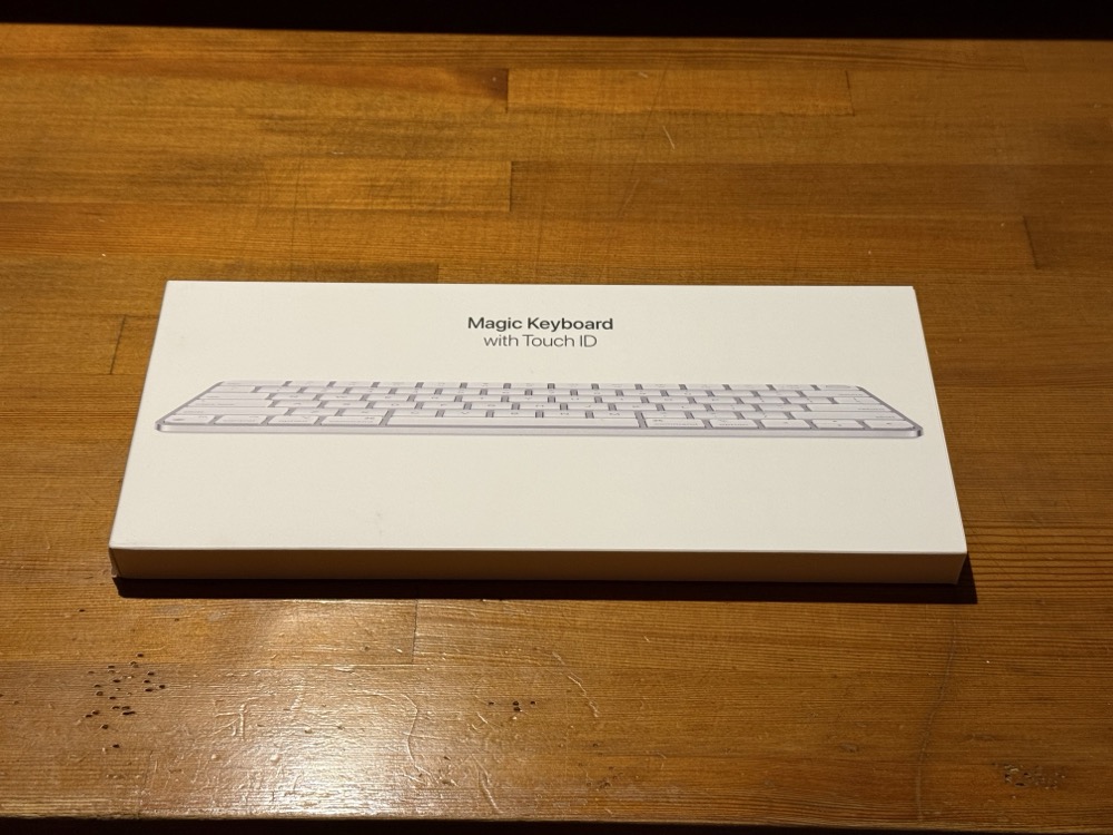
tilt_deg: -50.8
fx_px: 1543
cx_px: 556
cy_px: 418
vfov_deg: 30.3
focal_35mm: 48
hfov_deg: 39.7
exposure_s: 1/60
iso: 250
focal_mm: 6.76
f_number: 1.78
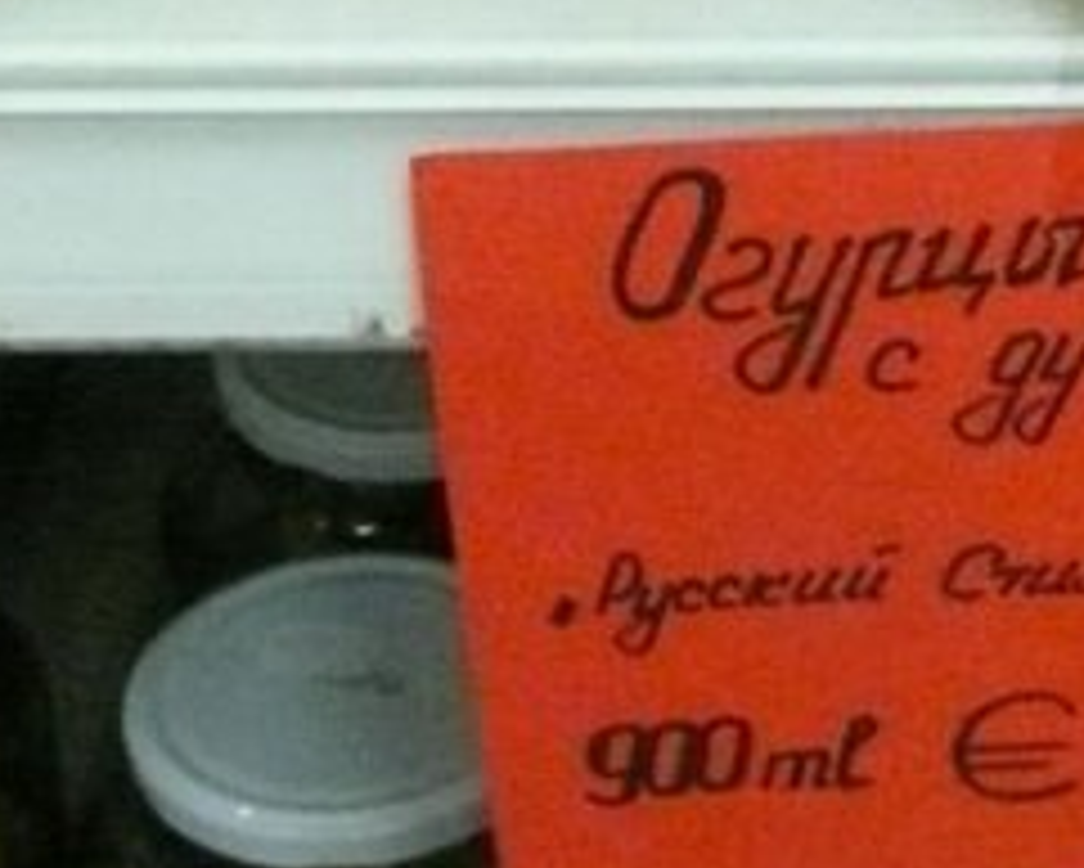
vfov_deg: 13.4
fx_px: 3691
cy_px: 315
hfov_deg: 16.4
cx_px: 1057
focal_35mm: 115
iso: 800
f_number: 3.3
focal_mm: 4.6
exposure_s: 1/60
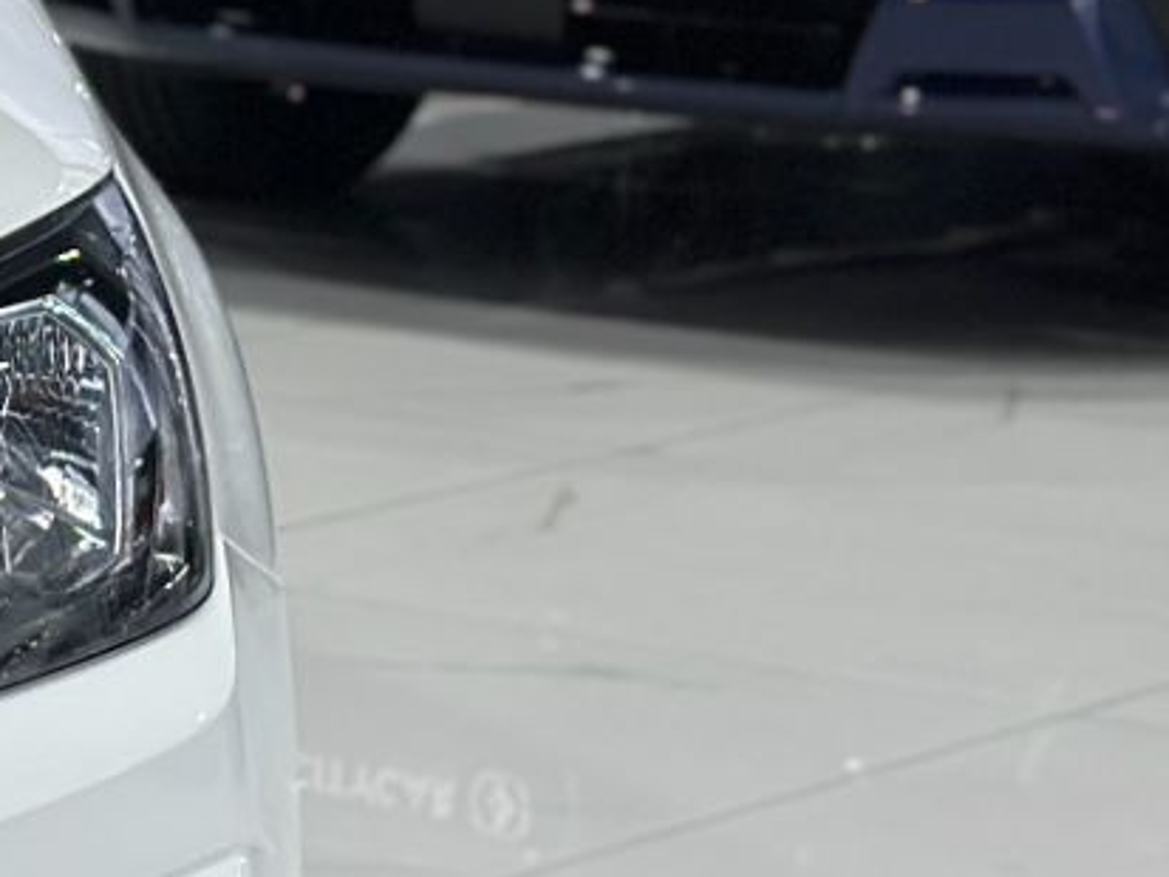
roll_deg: -0.9
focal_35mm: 223
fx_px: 7533
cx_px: -1412
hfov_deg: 8.3
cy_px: 481
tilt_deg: -10.9
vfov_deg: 6.7
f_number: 1.78
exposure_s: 1/120
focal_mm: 6.86
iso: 100
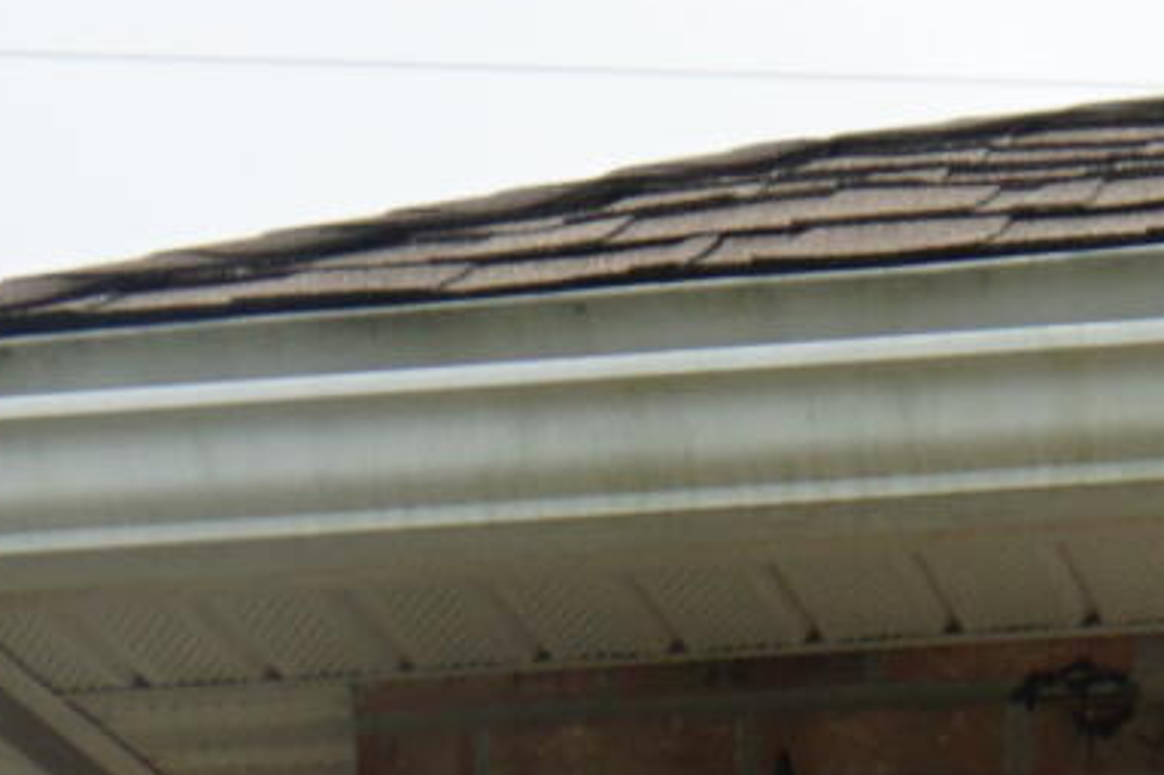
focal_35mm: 188
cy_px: 2729
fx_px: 6076
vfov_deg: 6.4
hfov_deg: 10.7
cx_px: 1498
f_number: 6.3
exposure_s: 1/160
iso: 160
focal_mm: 16
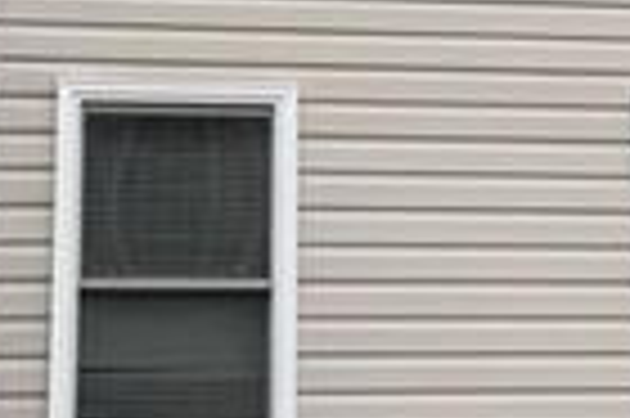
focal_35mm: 119
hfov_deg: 17.1
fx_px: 2080
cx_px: 486
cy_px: 74
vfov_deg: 11.4
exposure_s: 1/2445
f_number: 1.78
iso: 80
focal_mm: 6.76
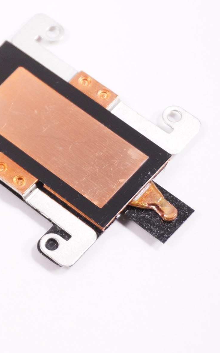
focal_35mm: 133
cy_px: 233
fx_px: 1276
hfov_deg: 9.3
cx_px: -204
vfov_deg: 15.7
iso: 800
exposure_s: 1/250
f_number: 5.6
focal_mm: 34
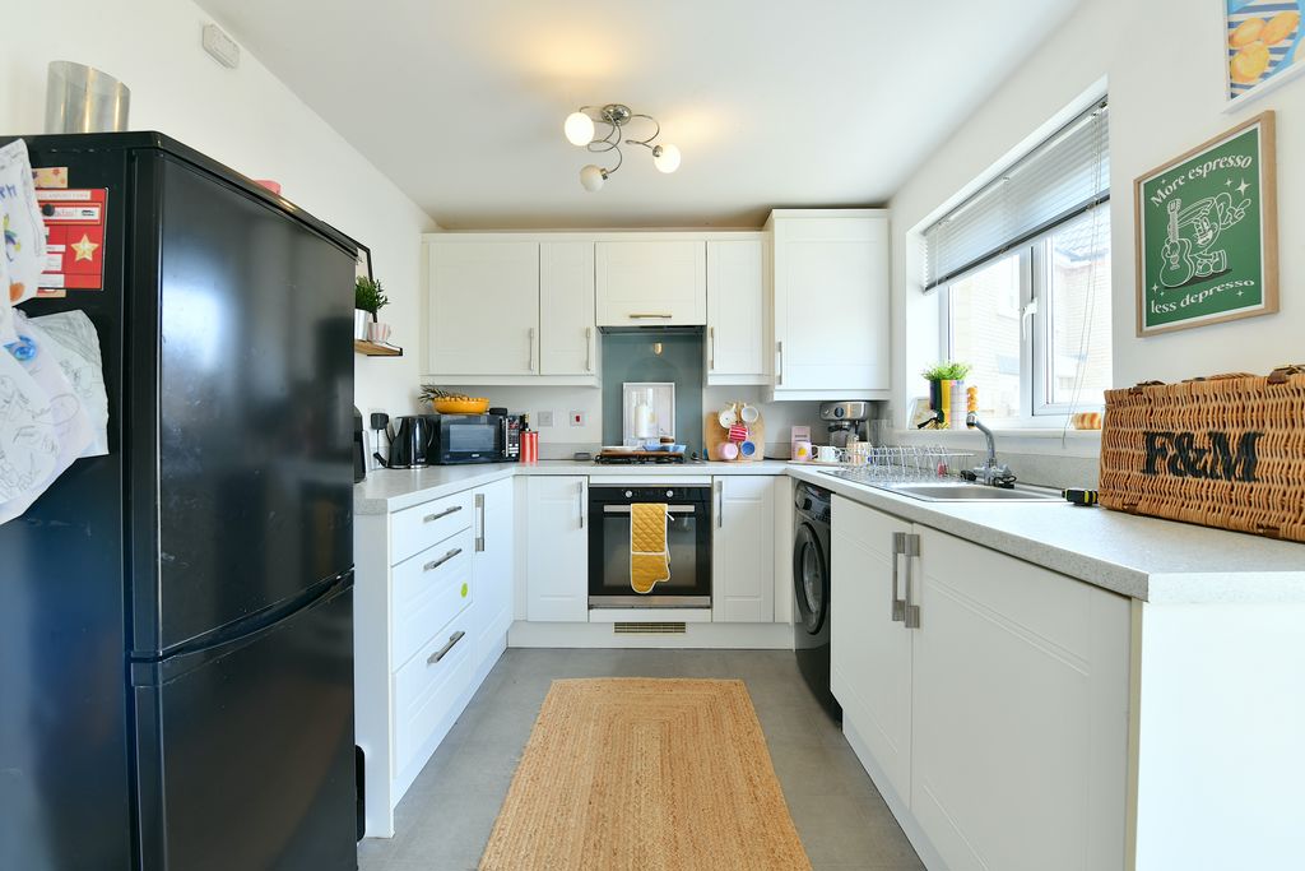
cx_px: 652
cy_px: 436
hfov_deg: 104.2
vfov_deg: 81.2
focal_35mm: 14
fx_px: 508
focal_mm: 14
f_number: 9
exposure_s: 1/20
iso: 160
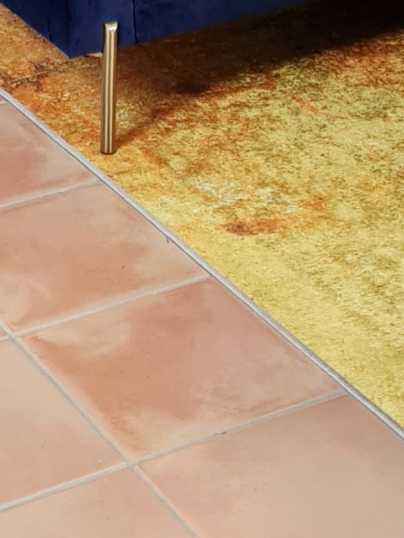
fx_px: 2084
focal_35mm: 134
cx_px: -41
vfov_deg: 13.5
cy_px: -376
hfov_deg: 10.9
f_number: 1.8
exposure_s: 1/100
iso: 200
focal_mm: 5.4
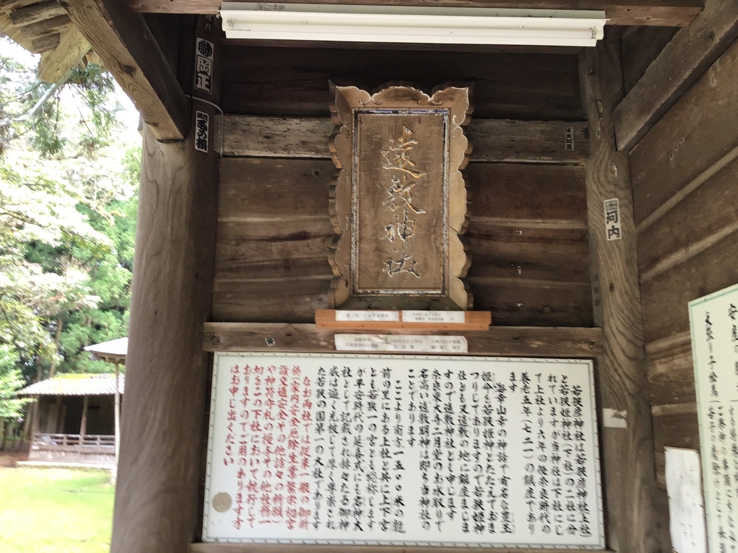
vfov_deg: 45.4
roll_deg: -0.2
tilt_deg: +11.2
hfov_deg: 58.4
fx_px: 661
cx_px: 369
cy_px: 276
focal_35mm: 31
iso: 50
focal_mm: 3.3
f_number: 2.4
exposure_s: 1/30
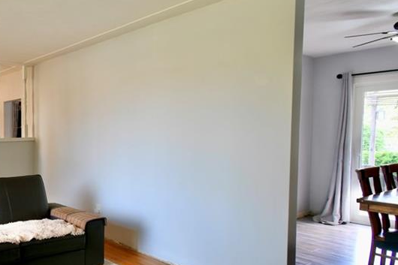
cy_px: 152
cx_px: 26
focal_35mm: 29
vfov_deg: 44.8
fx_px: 320
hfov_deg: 53.8
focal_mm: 10
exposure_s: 1/6
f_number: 9
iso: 320
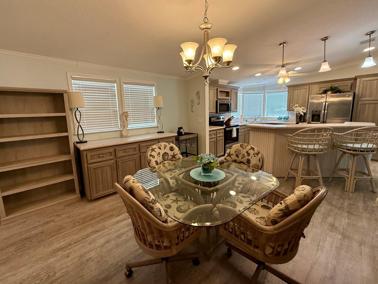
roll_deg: +1.8
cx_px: 184
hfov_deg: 98.1
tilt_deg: -8.4
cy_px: 134
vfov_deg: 81.7
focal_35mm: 15
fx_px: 164
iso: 250
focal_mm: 2.22
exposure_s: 1/120
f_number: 2.2
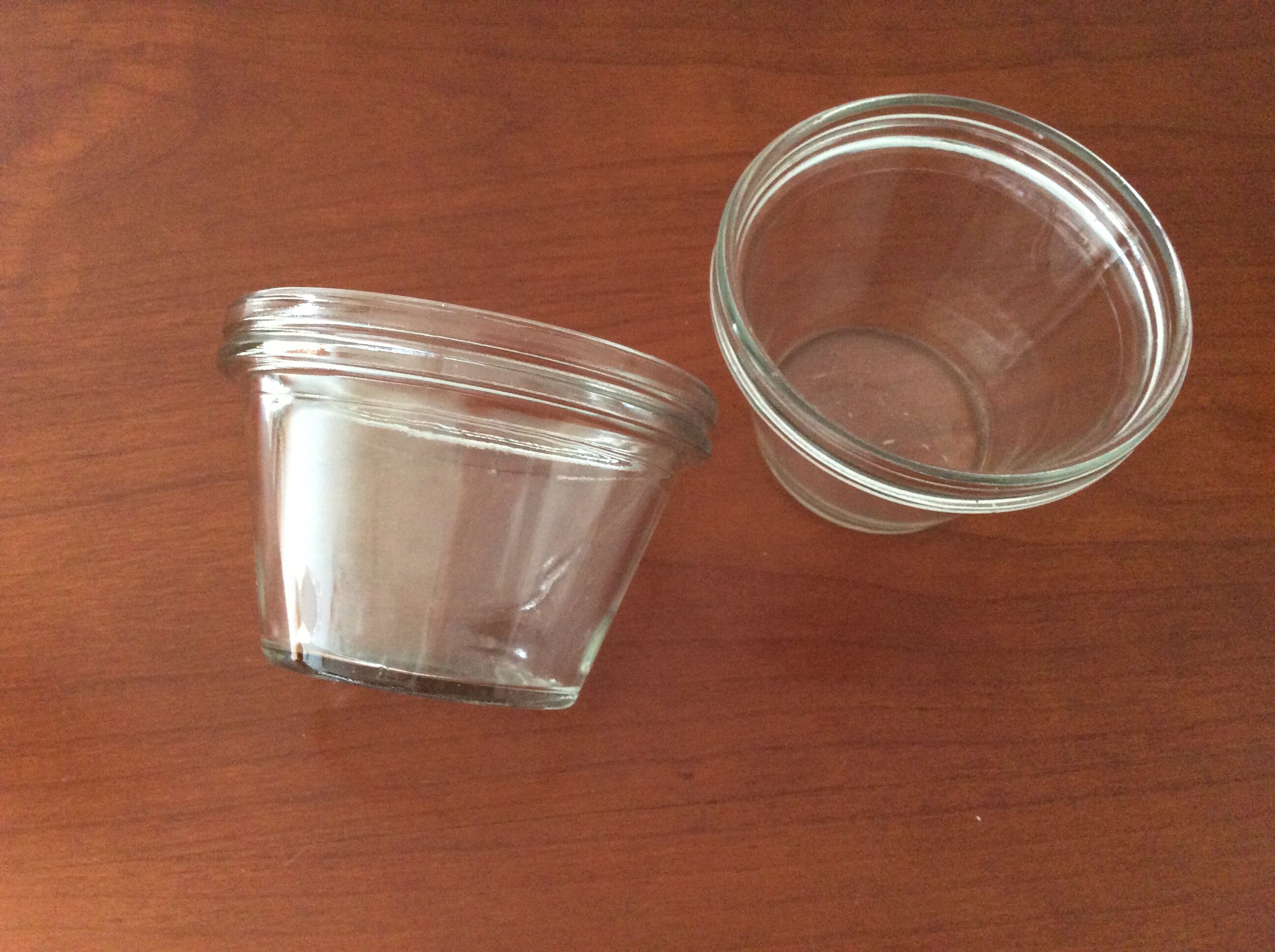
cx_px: 638
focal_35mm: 32
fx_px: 1177
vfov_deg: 44.1
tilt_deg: -63.7
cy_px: 476
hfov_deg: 56.9
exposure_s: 1/25
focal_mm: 3.3
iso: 250
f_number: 2.4
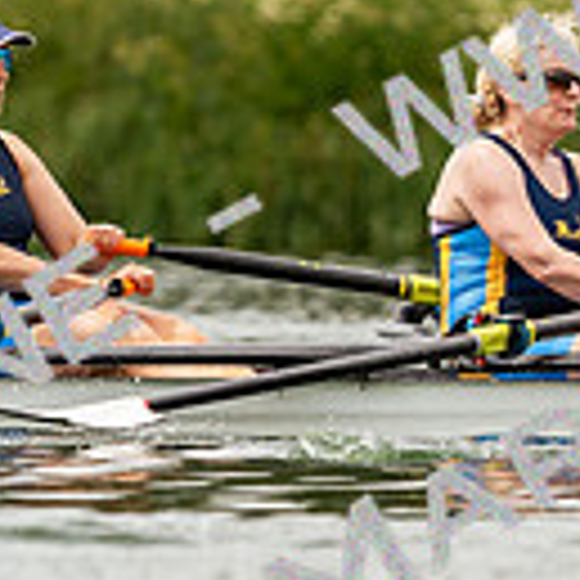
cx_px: 890
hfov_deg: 1.2
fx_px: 28776
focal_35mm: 1518
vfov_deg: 1.2
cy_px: 191
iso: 320
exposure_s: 1/2000
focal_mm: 397
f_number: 6.3
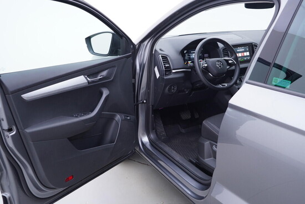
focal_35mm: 36
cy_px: 102
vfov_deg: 36.9
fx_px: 305
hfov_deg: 53.1
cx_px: 152
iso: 125
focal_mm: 24
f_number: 2.8
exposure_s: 1/40
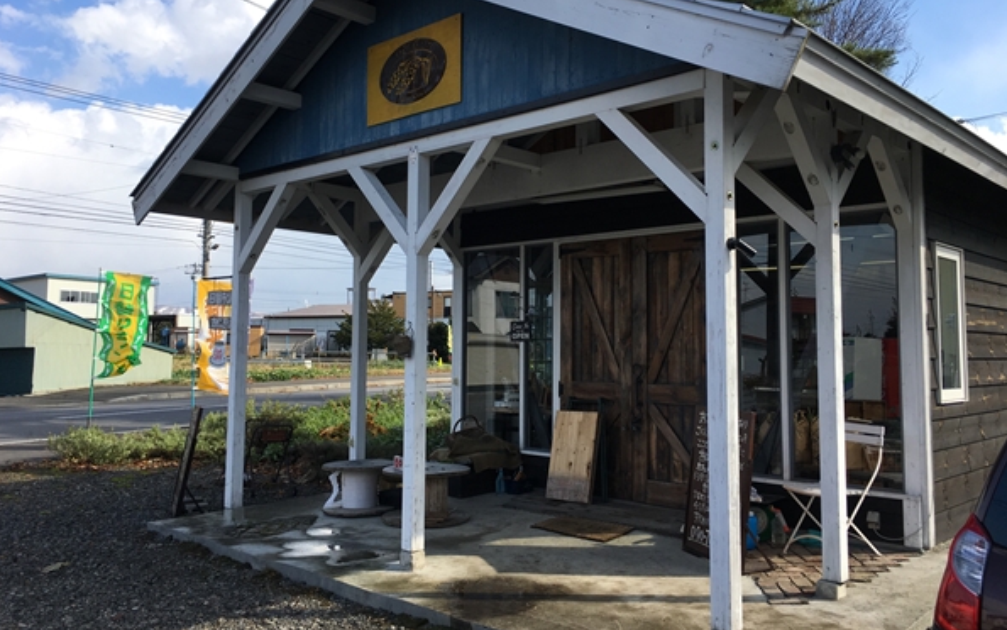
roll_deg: -0.8
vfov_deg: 40.6
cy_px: 283
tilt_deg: +8.2
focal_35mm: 31
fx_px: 851
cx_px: 503
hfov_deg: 61.2
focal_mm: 4.15
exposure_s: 1/855
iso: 25
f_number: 2.2
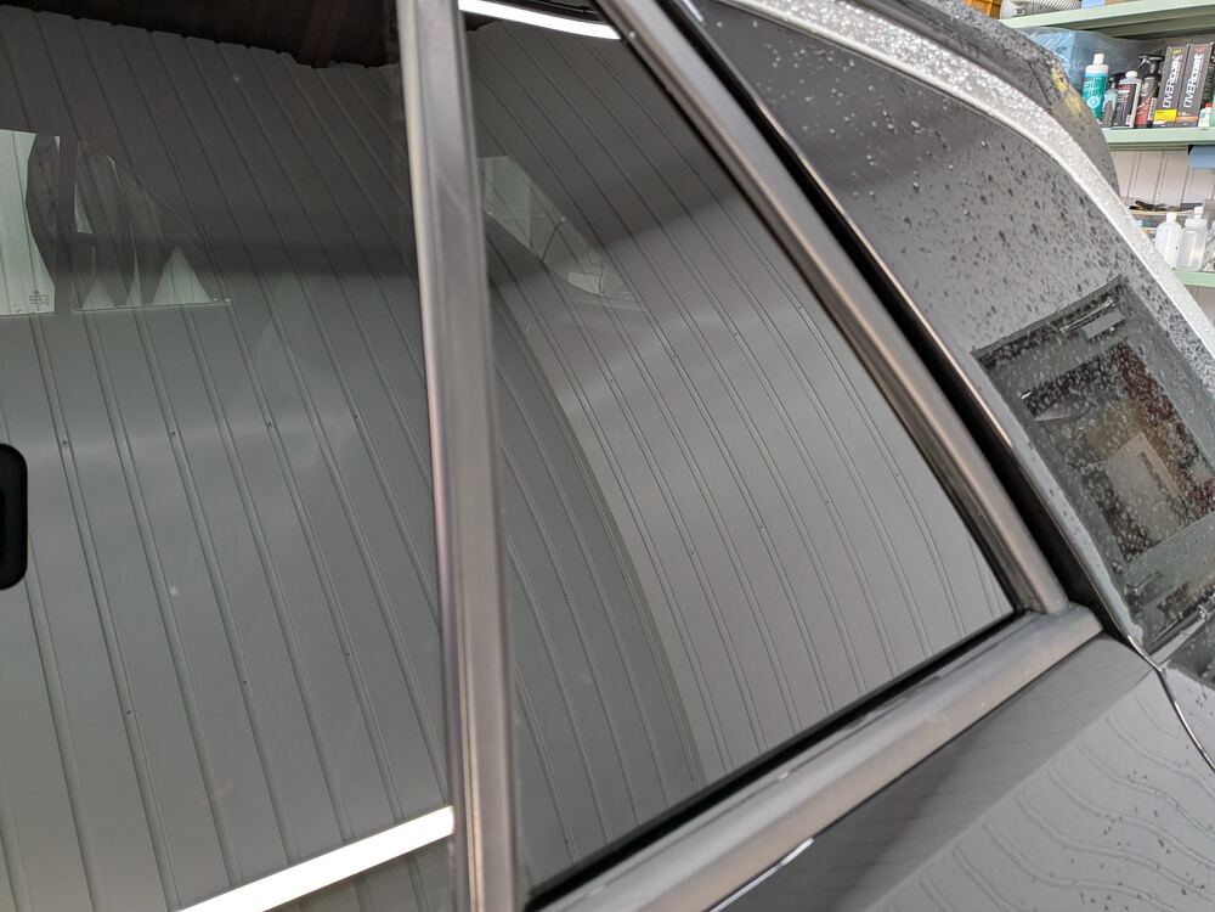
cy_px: 456
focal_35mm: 24
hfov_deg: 71.6
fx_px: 842
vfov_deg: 56.8
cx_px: 608
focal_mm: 4.53
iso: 210
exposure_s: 1/120
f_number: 1.7
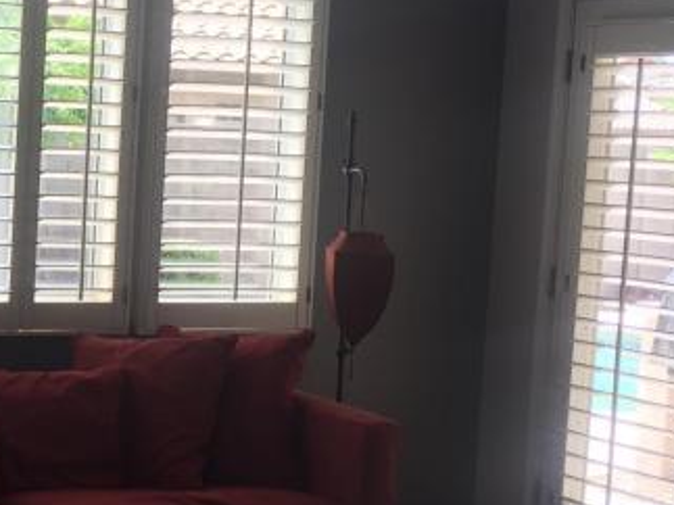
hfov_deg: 20.4
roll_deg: -2.4
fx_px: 1791
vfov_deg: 16.0
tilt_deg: -5.6
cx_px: -48
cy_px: 292
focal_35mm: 92
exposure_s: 1/120
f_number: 2.2
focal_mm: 4.15
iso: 32
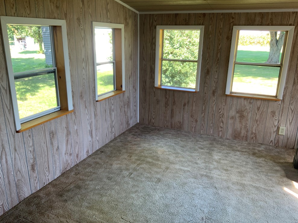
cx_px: 150
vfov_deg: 46.8
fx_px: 258
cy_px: 114
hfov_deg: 60.0
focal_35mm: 30
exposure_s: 1/60
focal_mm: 3
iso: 40
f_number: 1.8
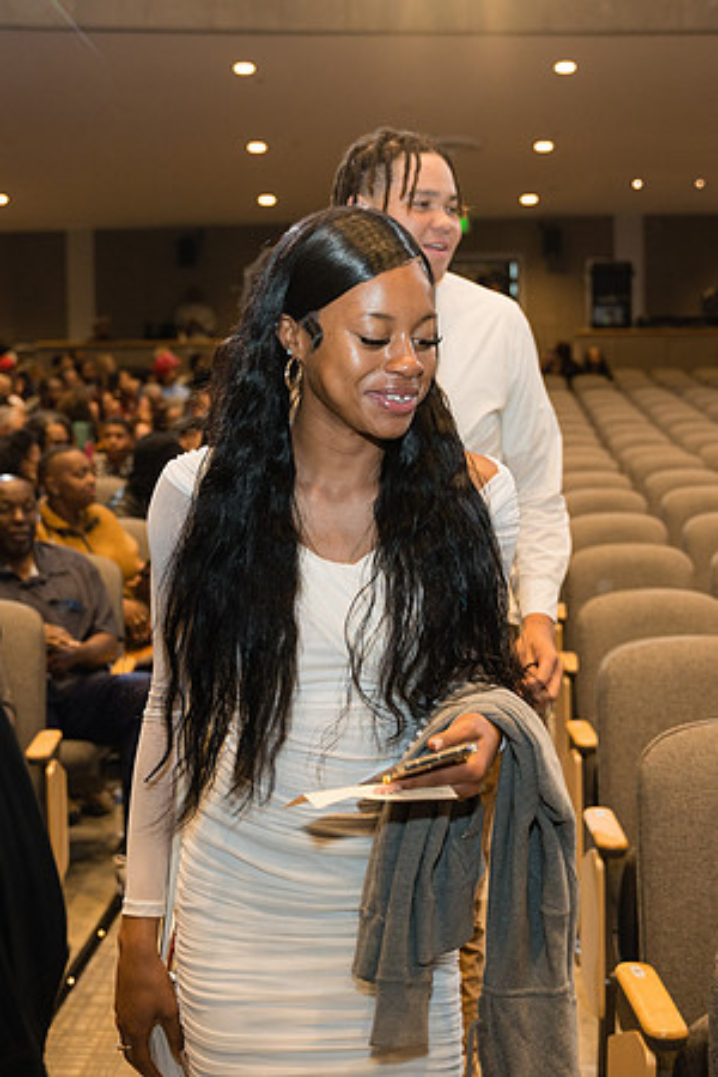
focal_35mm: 50
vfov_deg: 39.5
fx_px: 1499
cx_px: 389
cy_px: 497
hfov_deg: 26.9
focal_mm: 31
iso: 1000
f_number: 2.8
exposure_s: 1/250
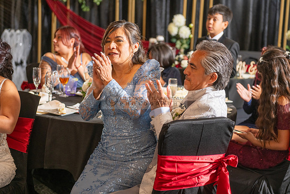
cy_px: 97
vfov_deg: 19.5
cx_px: 145
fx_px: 564
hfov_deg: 28.8
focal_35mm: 70
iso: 800
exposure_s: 1/125
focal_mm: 70
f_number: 3.5
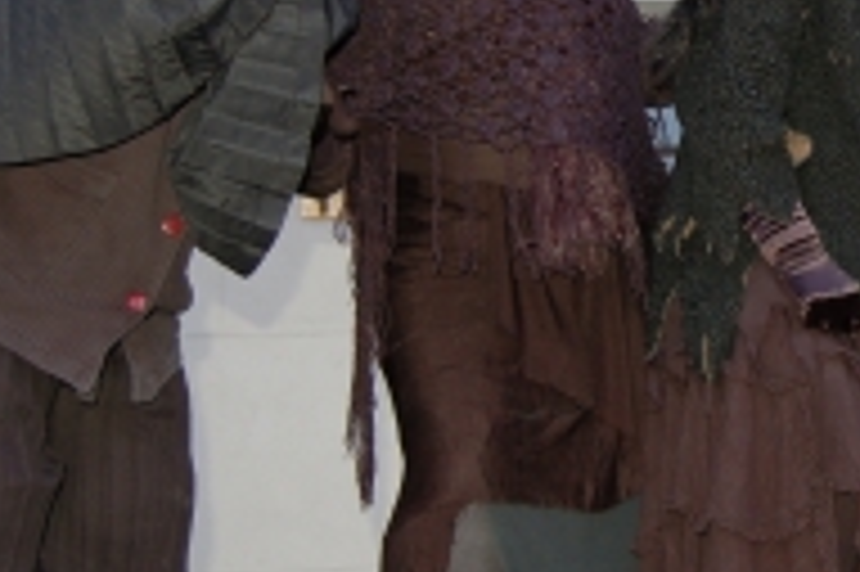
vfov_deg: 19.6
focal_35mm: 69
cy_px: 160
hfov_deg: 27.7
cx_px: 846
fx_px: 1647
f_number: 3.8
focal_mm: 22
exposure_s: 1/60
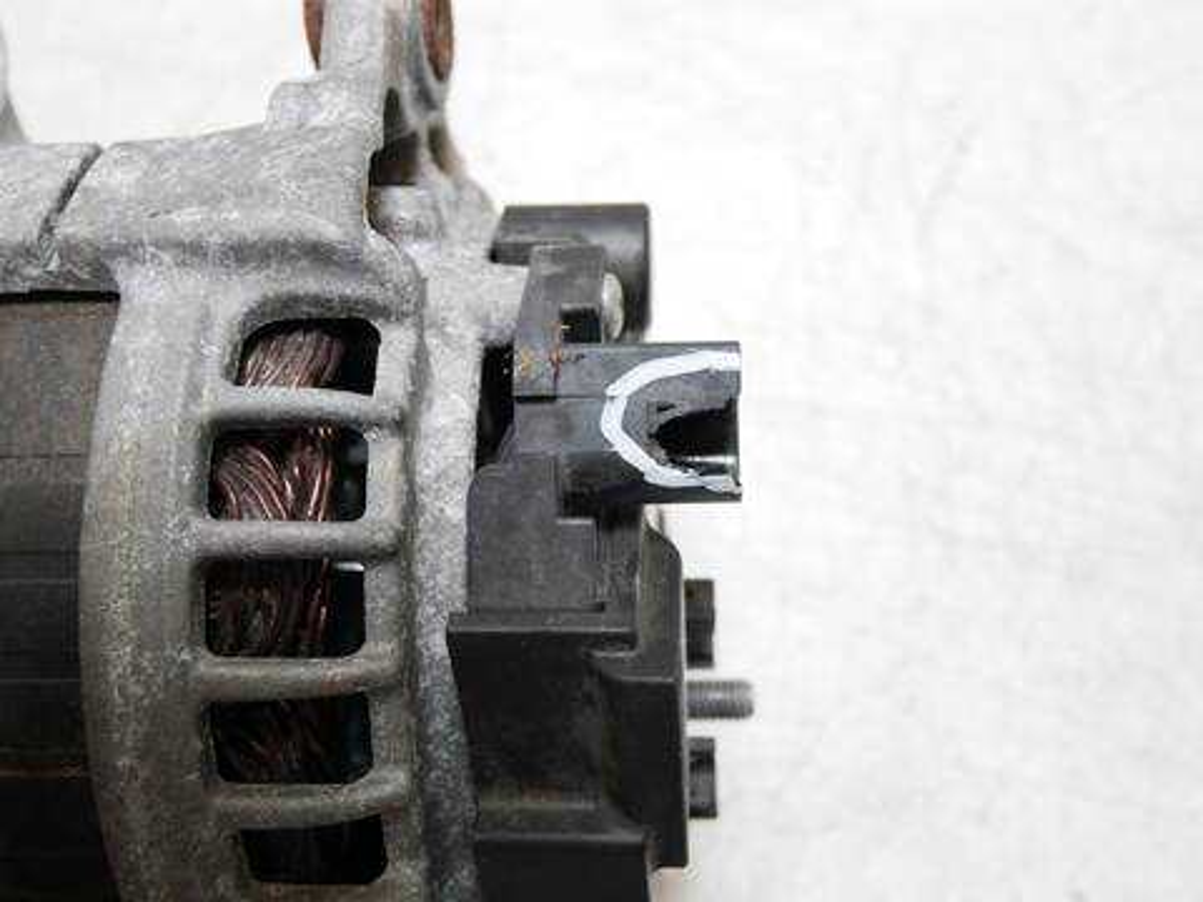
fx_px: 1182
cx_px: 602
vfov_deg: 41.8
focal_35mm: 34
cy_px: 451
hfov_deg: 54.0
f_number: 4.1
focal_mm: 17
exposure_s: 1/80
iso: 200
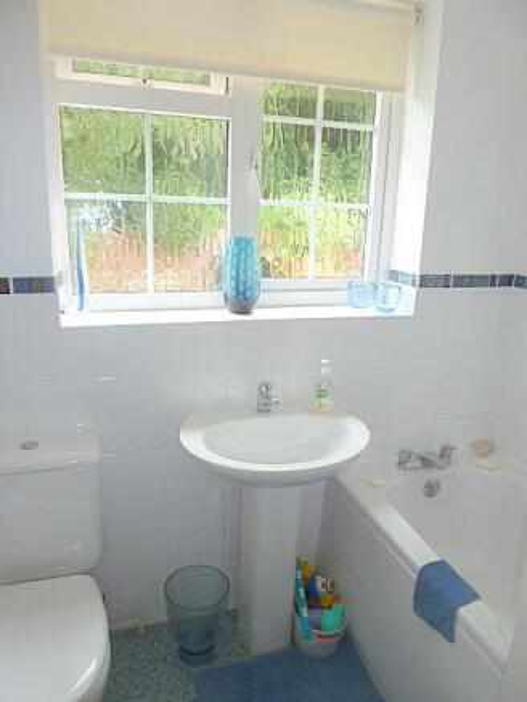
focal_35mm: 25
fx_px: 507
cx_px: 264
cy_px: 351
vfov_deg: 69.4
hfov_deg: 54.9
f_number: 3.3
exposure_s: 1/30
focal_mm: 4.1
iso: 125
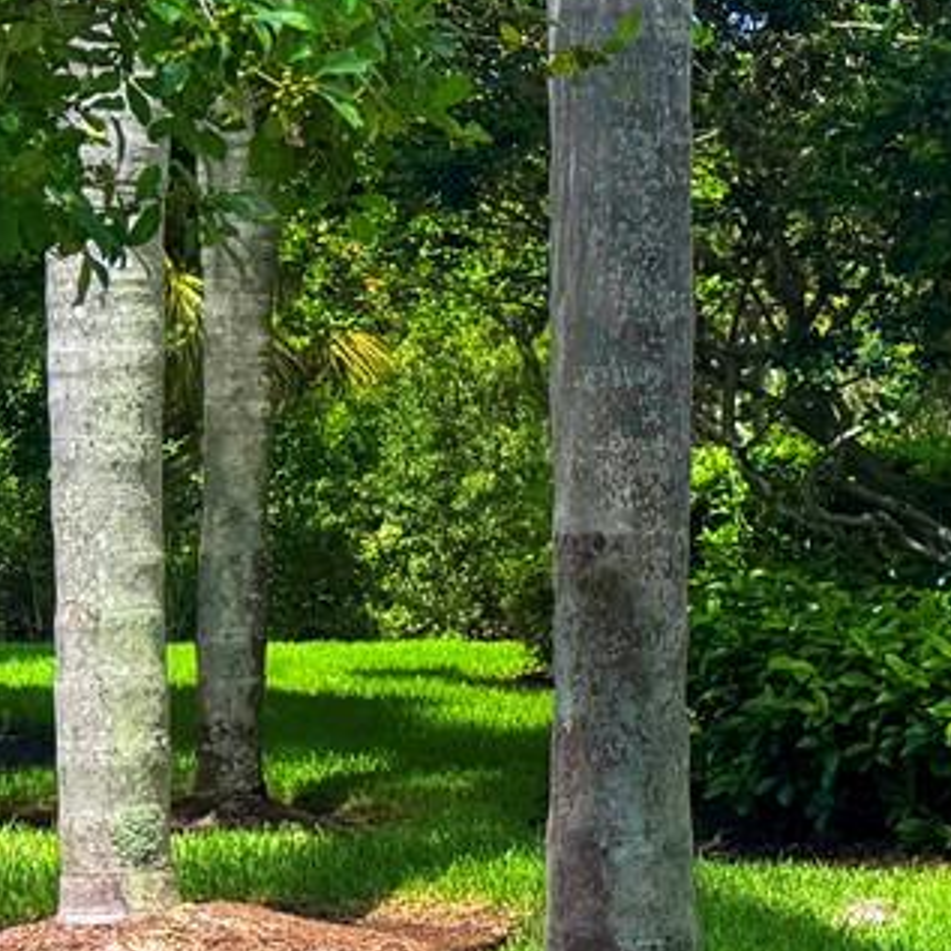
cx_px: 2034
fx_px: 3326
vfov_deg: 16.3
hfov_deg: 13.4
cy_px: 363
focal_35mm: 107
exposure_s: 1/2415
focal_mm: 6.76
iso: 80
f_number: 1.78
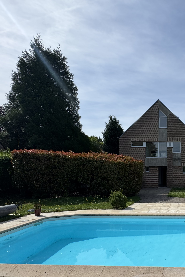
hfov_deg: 45.0
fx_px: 193
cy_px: 162
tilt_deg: +3.7
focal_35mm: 25
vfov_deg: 71.0
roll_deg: -0.1
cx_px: 177
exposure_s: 1/2415
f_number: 2.2
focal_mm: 2.22
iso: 50
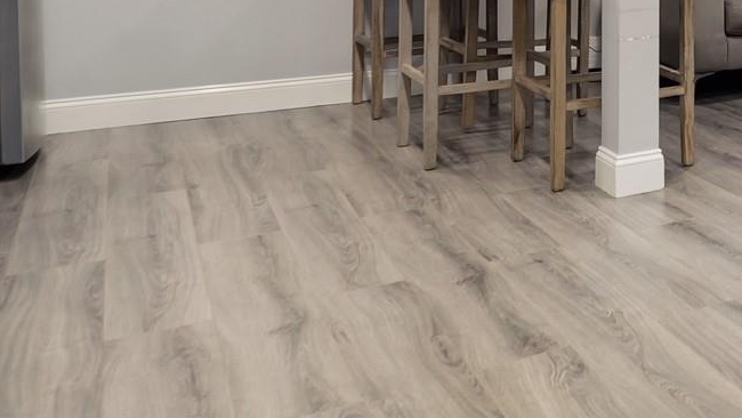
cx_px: 887
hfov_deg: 34.5
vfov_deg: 23.0
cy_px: -75
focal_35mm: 48
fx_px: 945
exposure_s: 1/20
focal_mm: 7
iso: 800
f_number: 2.8
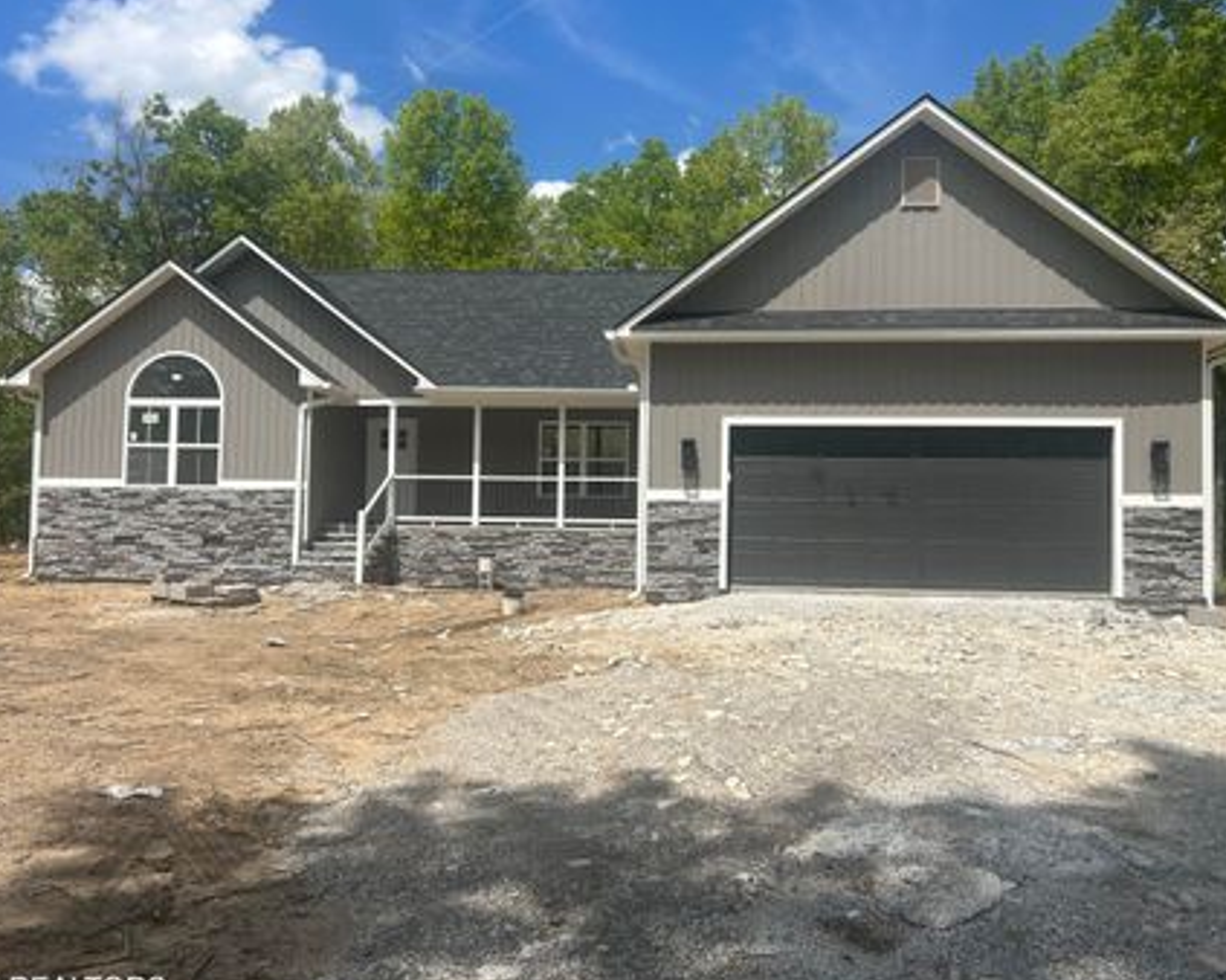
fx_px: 1088
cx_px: 661
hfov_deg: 58.7
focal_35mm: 30
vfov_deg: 48.5
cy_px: 494
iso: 50
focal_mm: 5.7
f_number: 1.5
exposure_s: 1/5319
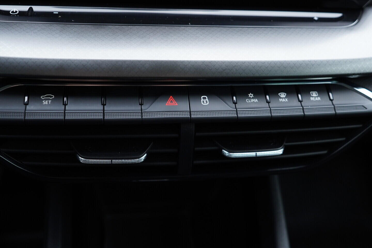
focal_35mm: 36
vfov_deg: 36.9
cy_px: 124
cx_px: 186
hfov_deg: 53.1
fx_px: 372
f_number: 2.8
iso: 320
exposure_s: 1/40
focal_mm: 24
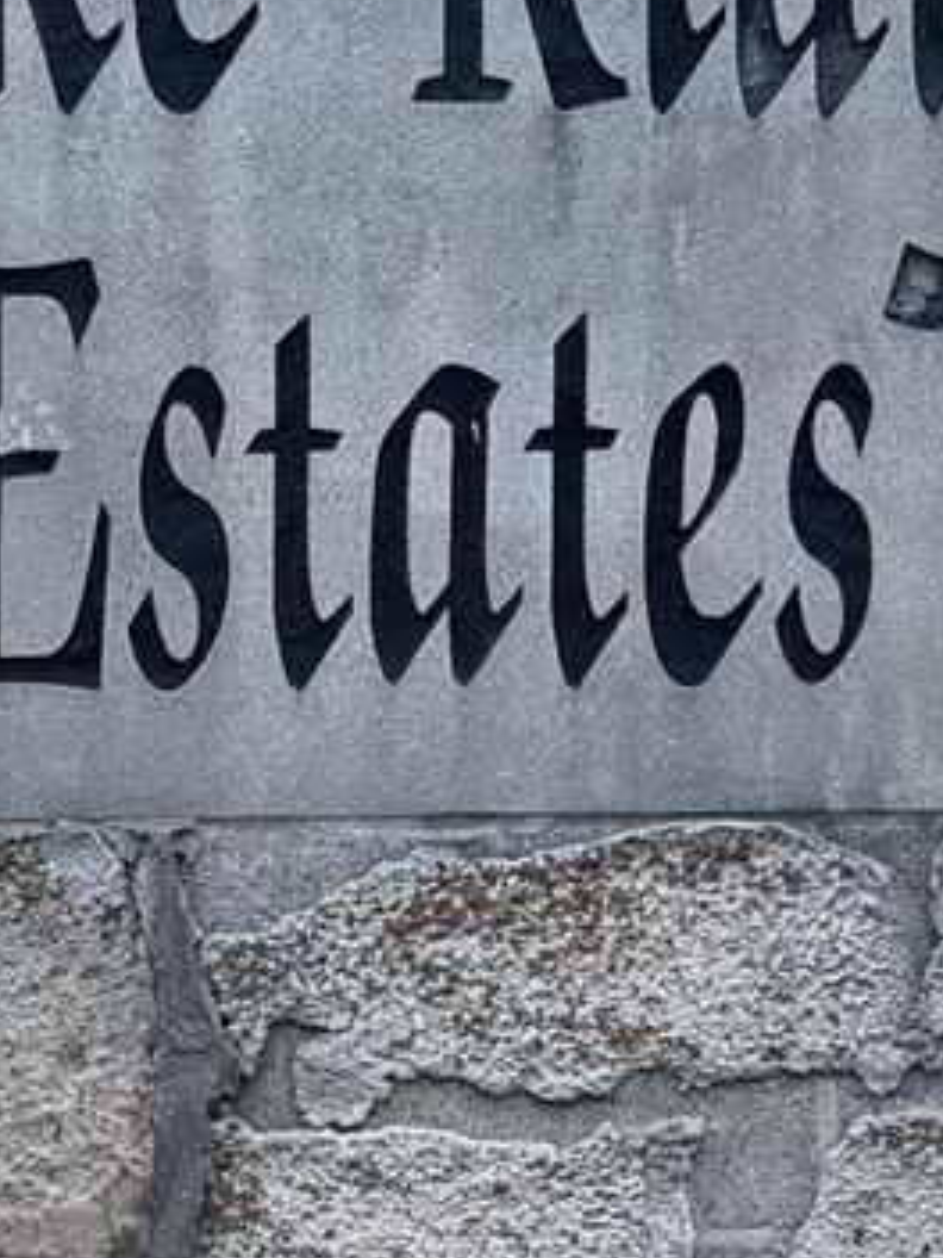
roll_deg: -0.5
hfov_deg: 9.5
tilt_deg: -1.9
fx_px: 5703
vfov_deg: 12.5
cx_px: 439
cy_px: 1201
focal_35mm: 157
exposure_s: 1/580
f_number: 1.78
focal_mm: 6.76
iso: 100
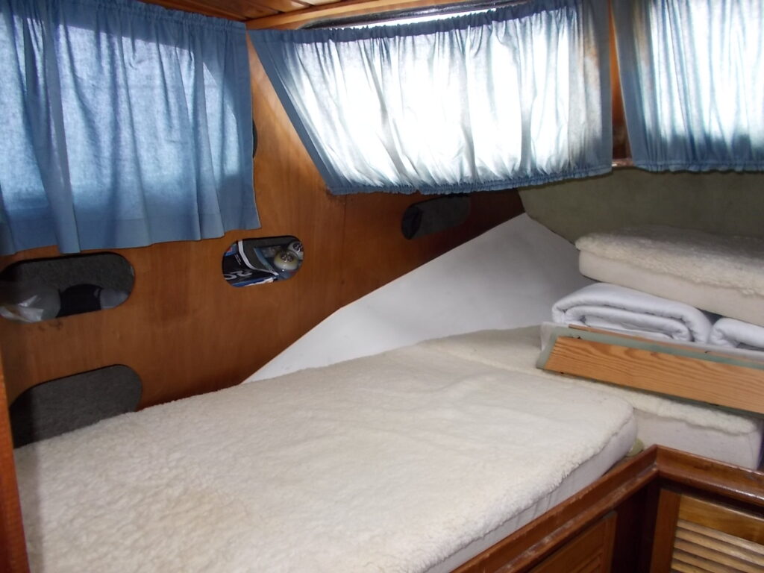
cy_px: 286
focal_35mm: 26
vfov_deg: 53.1
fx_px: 574
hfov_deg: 67.3
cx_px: 382
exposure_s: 1/25
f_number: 3.2
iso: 180
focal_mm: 4.6
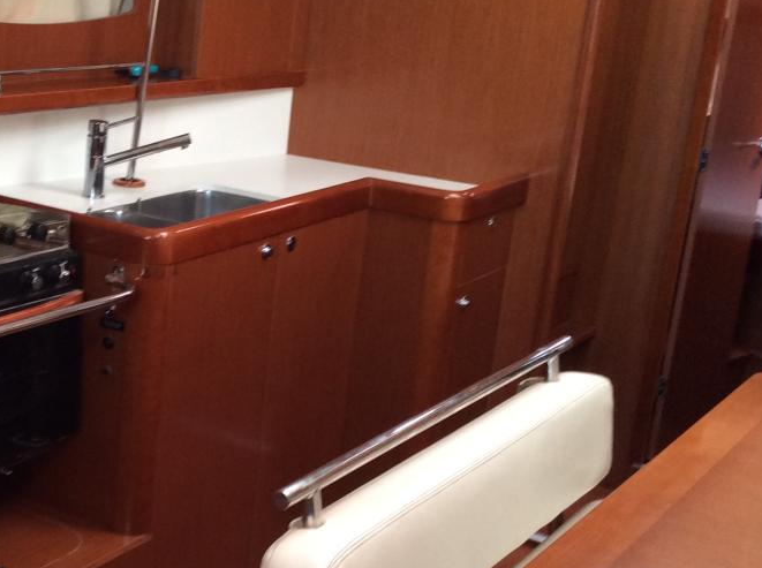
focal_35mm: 62
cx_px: 86
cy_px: 317
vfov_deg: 23.6
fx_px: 1362
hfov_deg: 30.0
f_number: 2.4
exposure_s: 1/25
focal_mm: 3.3
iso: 80
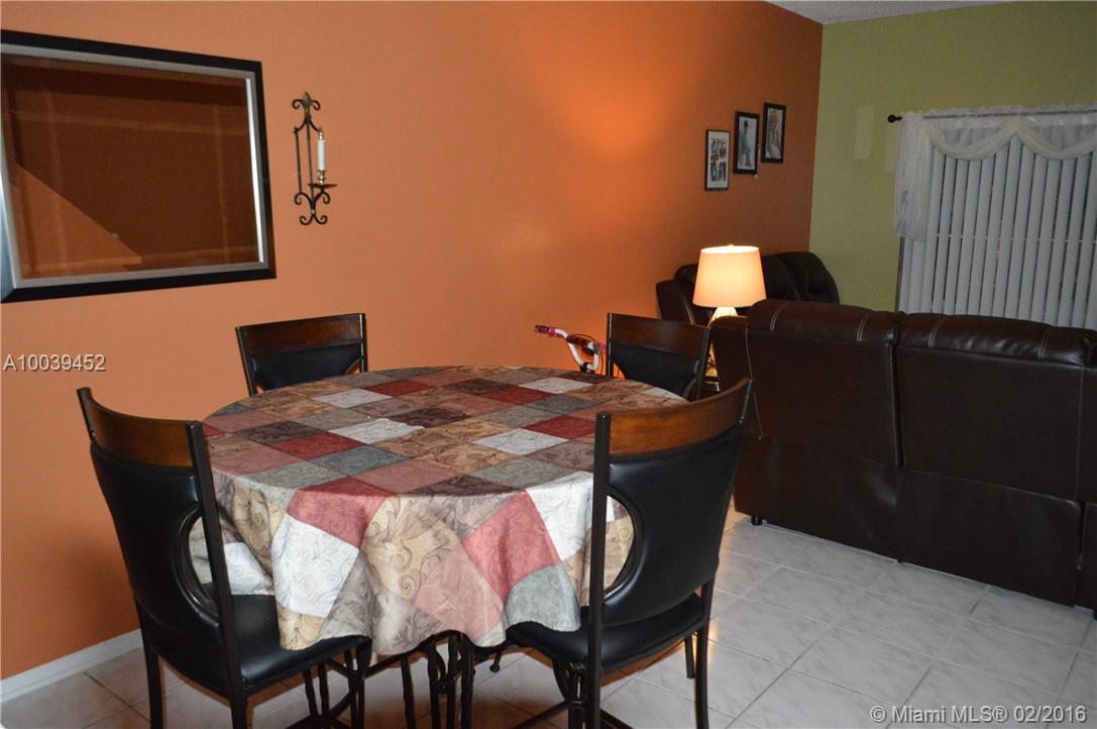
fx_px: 822
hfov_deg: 67.4
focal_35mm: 27
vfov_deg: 47.8
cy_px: 364
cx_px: 548
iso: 3200
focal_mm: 18
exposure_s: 1/60
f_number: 3.5
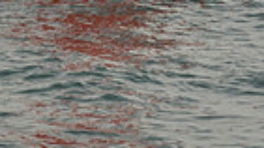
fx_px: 2588
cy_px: -390
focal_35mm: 370
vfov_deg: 3.2
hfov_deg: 5.8
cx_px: -38
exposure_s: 1/1250
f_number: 9
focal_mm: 86
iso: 280
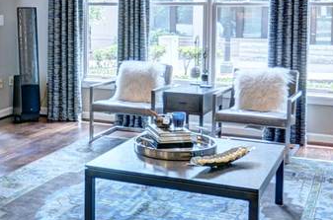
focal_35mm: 57
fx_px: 526
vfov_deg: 23.4
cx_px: 94
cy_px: 57
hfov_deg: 34.6
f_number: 5.6
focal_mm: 10
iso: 400
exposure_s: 1/20
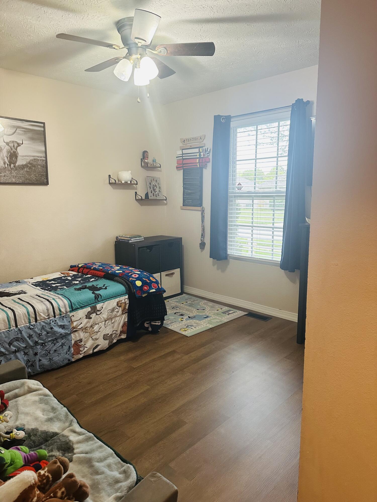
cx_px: 188
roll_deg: +0.1
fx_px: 349
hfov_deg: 56.8
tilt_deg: -8.9
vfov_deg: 71.6
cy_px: 251
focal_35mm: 24
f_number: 1.78
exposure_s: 1/60
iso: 250
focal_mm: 6.86
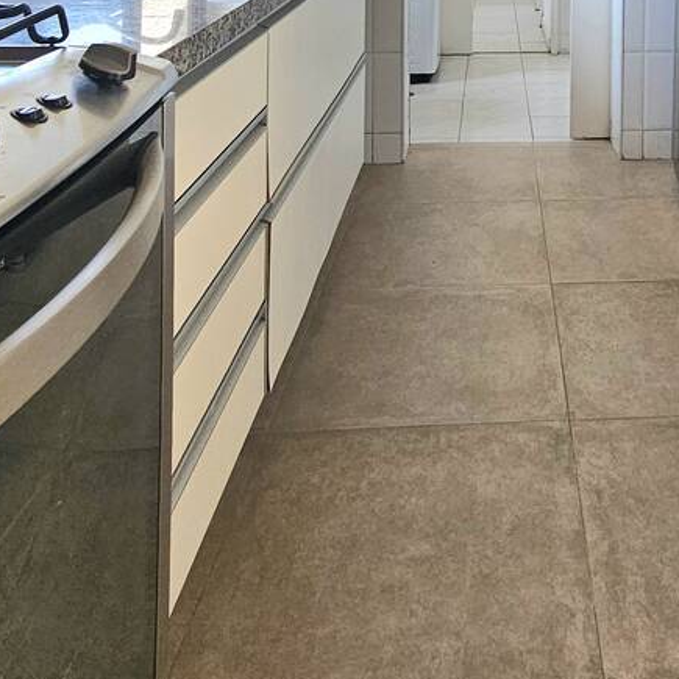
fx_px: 843
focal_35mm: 38
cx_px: 557
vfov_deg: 35.5
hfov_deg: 41.7
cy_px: -116
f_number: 2.2
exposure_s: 1/256
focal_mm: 2.2
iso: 64
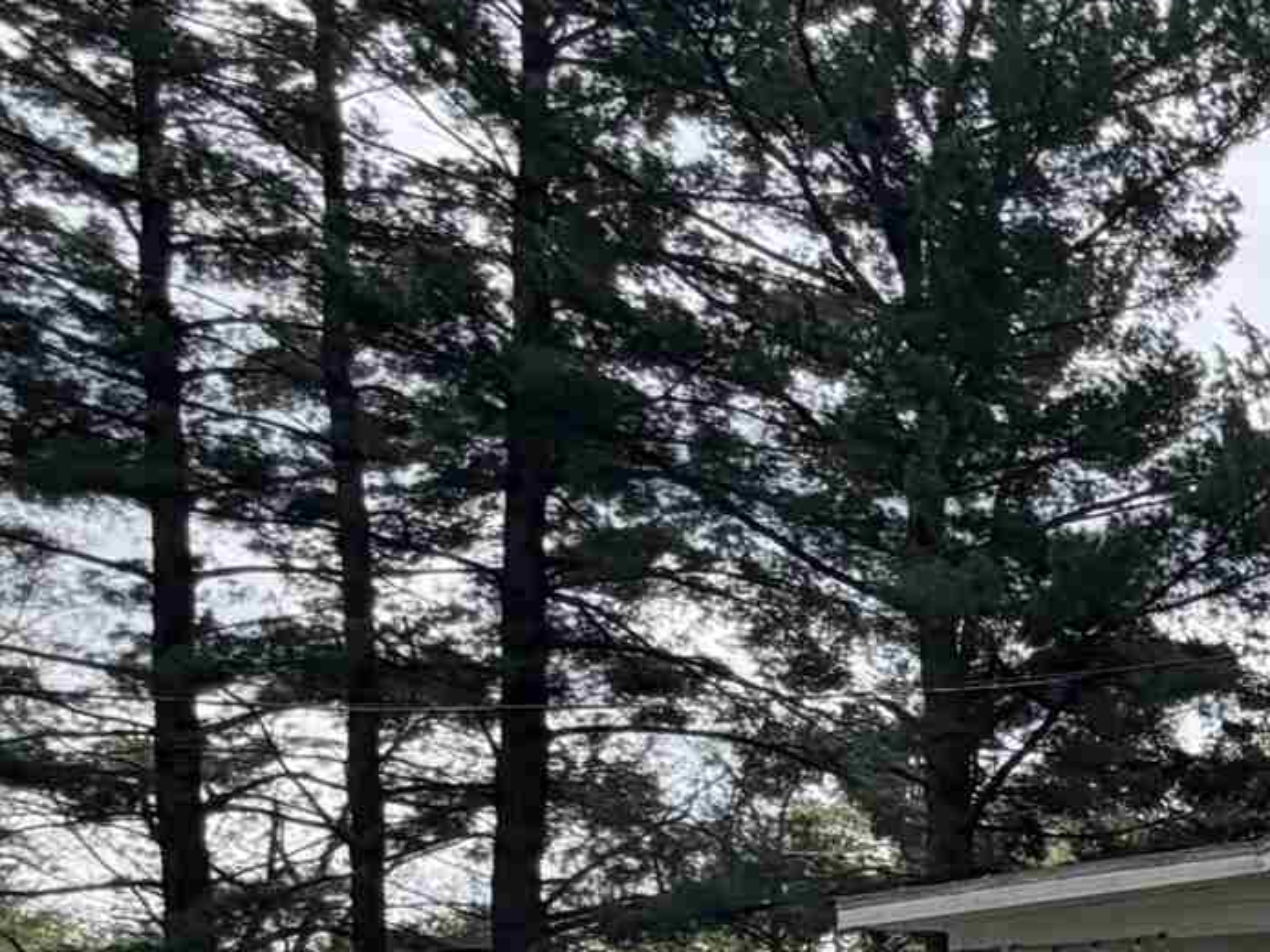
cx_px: 2428
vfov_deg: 22.7
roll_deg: +1.2
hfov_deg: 19.9
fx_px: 2274
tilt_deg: +1.3
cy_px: 967
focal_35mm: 62
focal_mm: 2.22
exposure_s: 1/770
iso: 40
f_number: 2.2
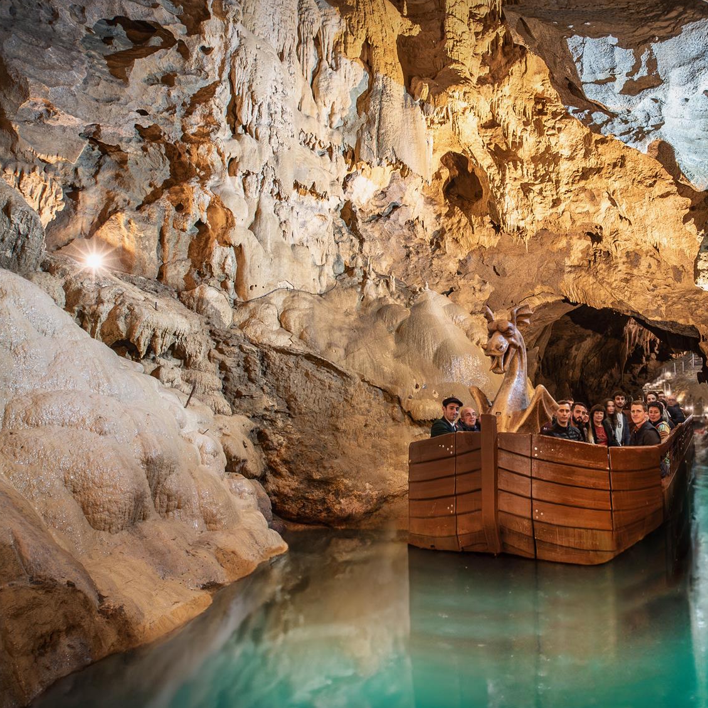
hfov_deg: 31.2
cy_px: 316
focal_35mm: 54
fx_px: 1250
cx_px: 504
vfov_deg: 31.6
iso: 1600
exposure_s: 1/1.25
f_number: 6.3
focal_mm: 35
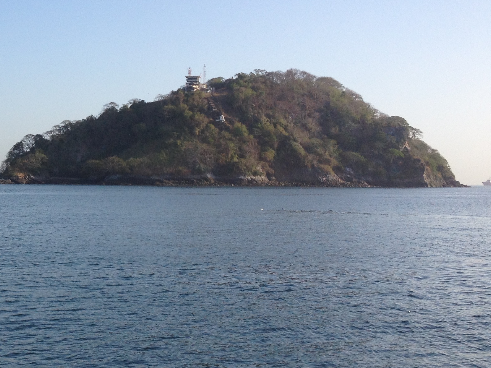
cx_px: 3
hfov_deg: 25.7
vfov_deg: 20.4
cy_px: 132
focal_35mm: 72
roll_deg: -0.2
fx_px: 1021
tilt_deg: +1.2
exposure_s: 1/1577
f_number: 2.4
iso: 50
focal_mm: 4.28
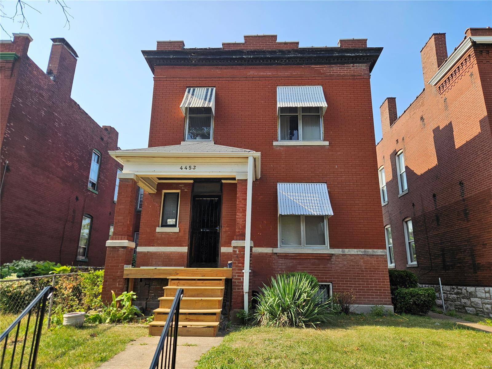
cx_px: 246
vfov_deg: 58.9
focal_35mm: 23
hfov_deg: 73.9
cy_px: 184
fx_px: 327
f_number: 1.8
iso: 40
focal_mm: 5.4
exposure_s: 1/1376
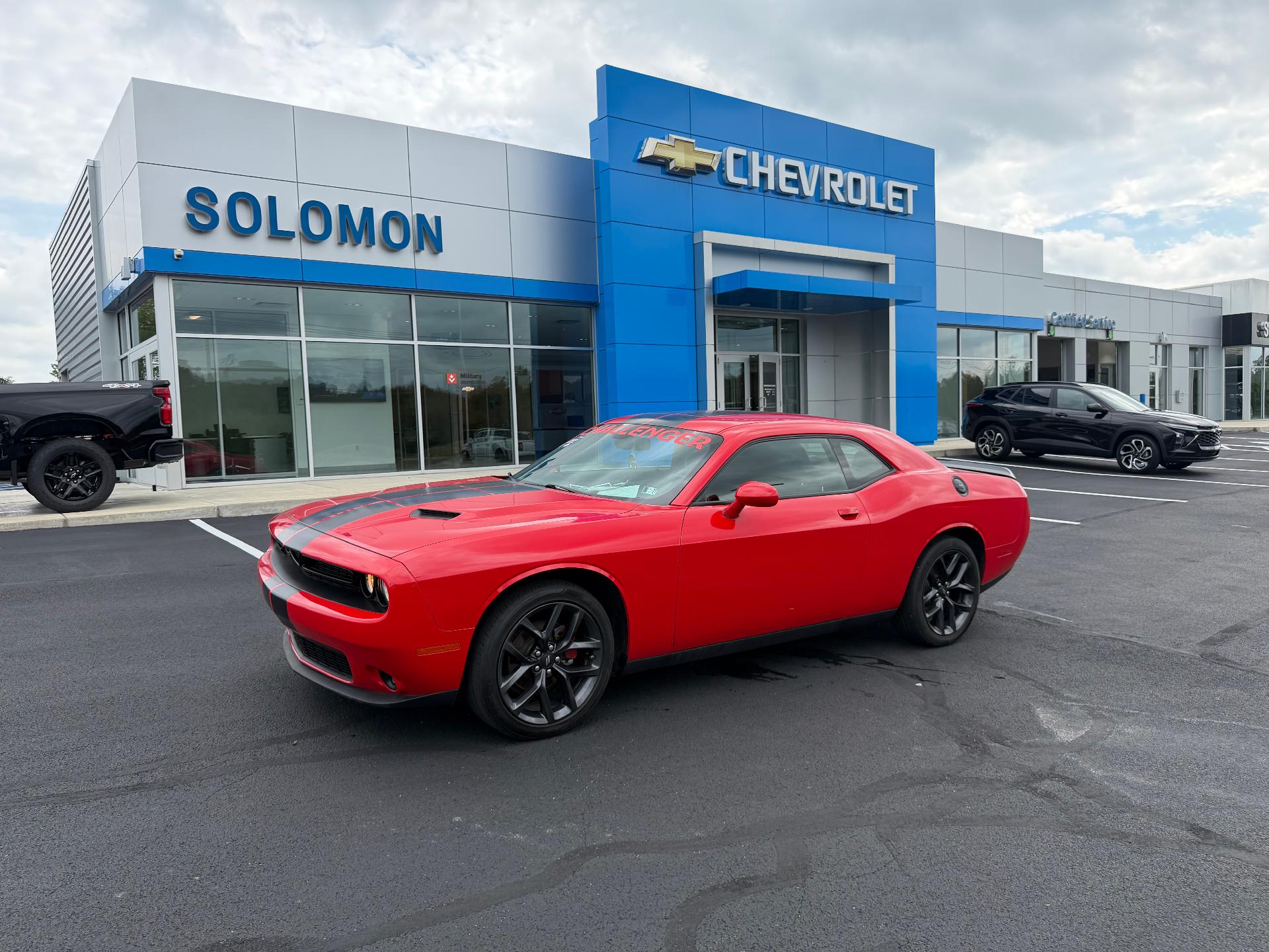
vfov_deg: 56.8
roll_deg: +1.8
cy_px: 476
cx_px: 634
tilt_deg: -3.0
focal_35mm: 24
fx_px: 880
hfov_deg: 71.6
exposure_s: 1/2445
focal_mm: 6.76
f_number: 1.78
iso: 100
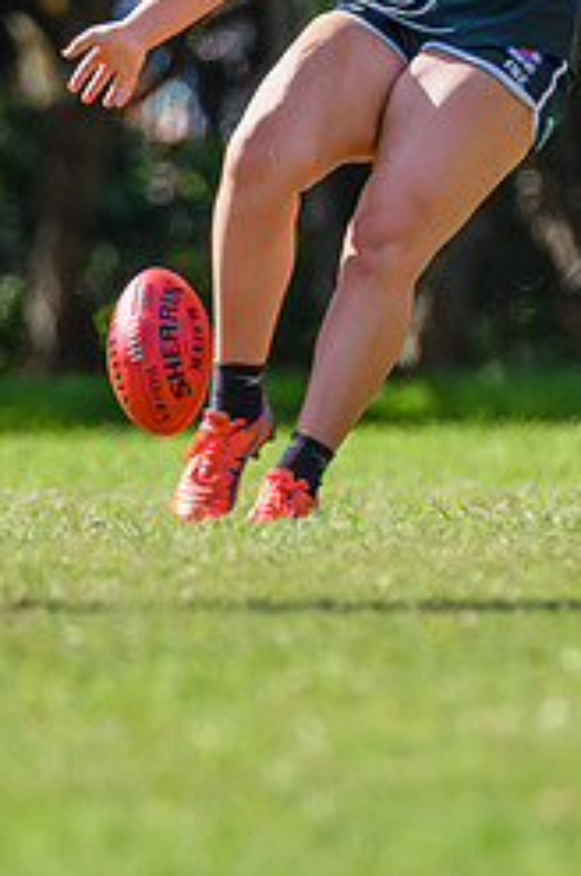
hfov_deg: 0.9
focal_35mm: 1594
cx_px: 414
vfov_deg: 1.3
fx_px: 38694
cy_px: -3
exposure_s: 1/1250
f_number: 6.3
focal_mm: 420
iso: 800
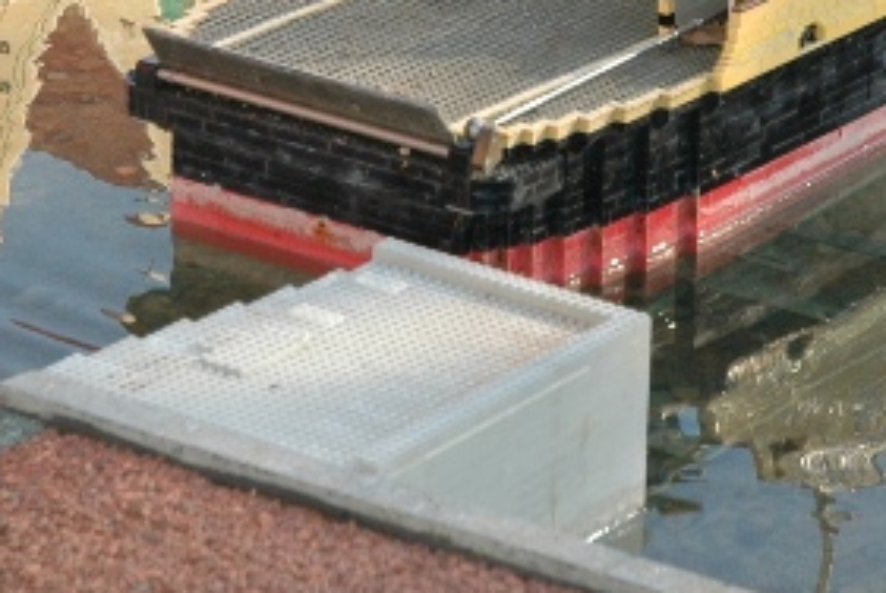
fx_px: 5775
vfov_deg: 5.9
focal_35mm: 234
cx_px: 460
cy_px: -6
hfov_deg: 8.8
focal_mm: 55
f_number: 4.5
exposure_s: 1/200
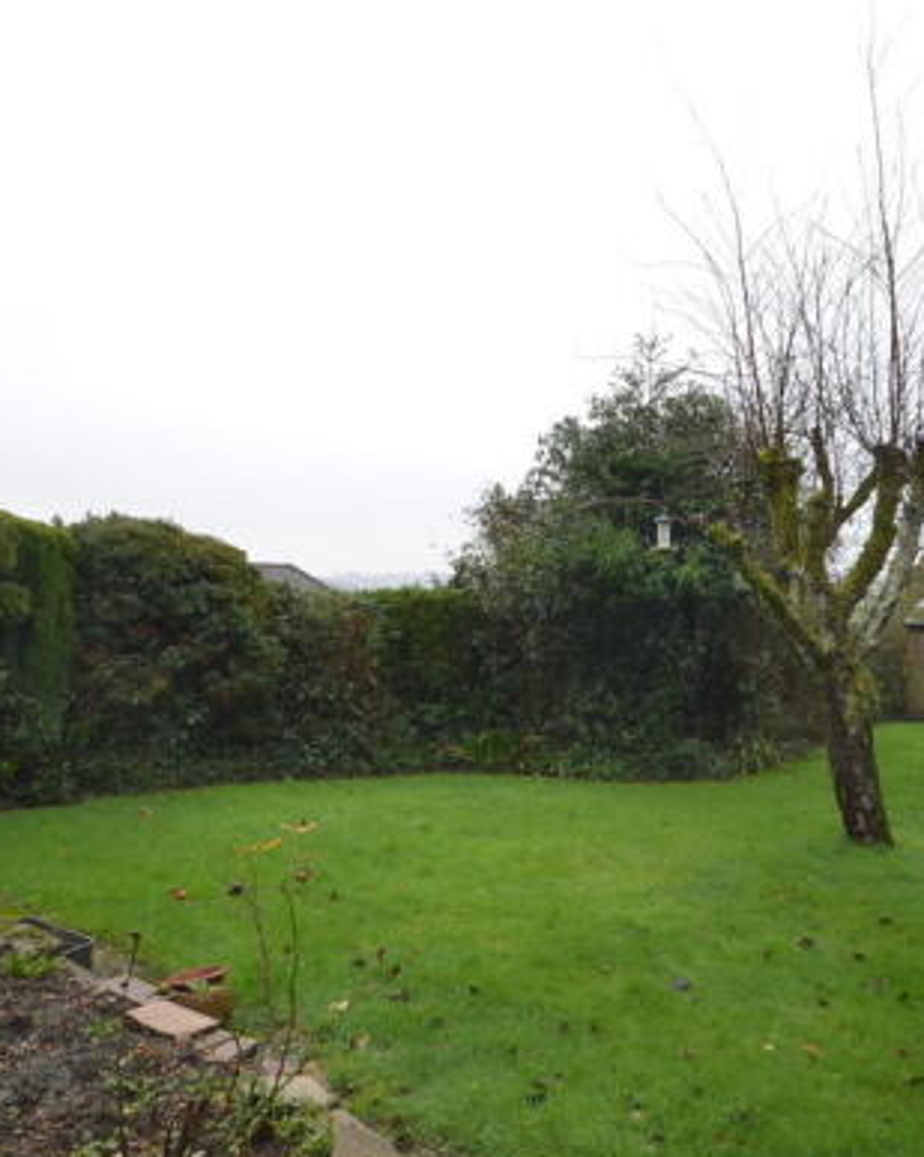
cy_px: 550
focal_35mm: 27
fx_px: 938
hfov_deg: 52.2
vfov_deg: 63.3
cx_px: 544
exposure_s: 1/50
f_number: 4.2
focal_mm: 11.5
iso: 100
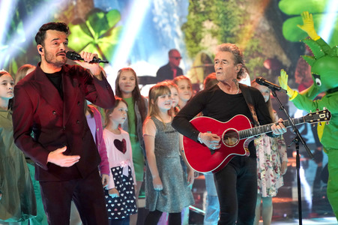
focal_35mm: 155
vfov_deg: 8.8
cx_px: 169
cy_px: 112
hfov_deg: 13.3
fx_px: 1454
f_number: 5.6
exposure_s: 1/160
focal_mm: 155
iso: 3200
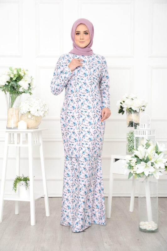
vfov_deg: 31.0
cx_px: 84
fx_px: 453
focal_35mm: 65
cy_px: 126
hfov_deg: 20.9
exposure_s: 1/200
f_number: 7.1
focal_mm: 65
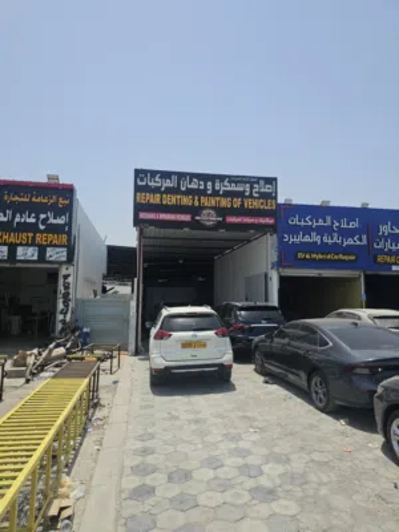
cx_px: 200
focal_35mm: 23
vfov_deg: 73.9
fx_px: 353
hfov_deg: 58.9
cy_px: 266
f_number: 1.7
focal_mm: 6.3
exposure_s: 1/1186
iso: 10
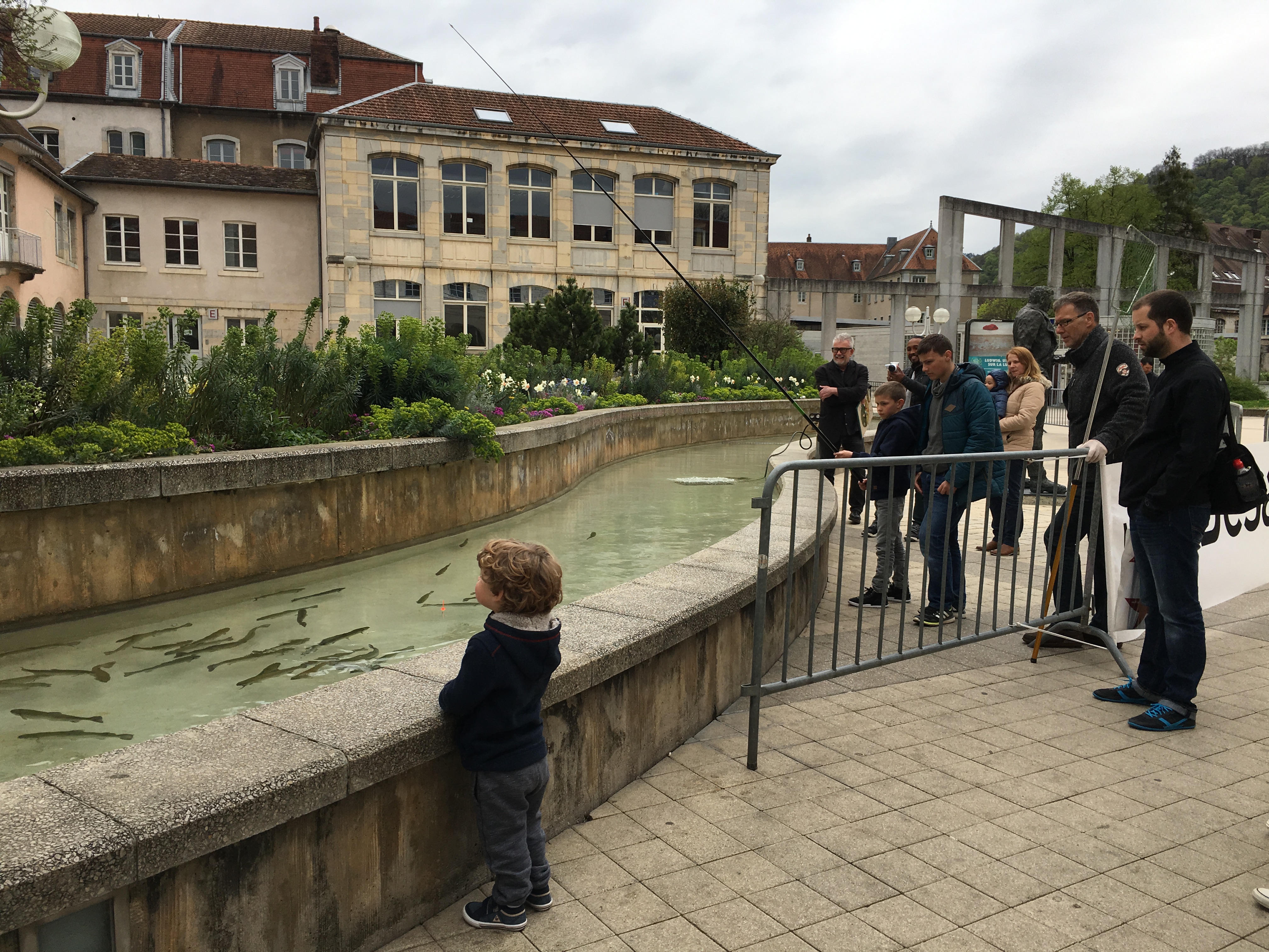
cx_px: 634
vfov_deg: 48.2
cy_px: 476
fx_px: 1063
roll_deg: +0.7
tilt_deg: -3.5
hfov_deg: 61.7
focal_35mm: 29
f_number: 2.2
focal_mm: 4.15
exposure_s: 1/705
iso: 25
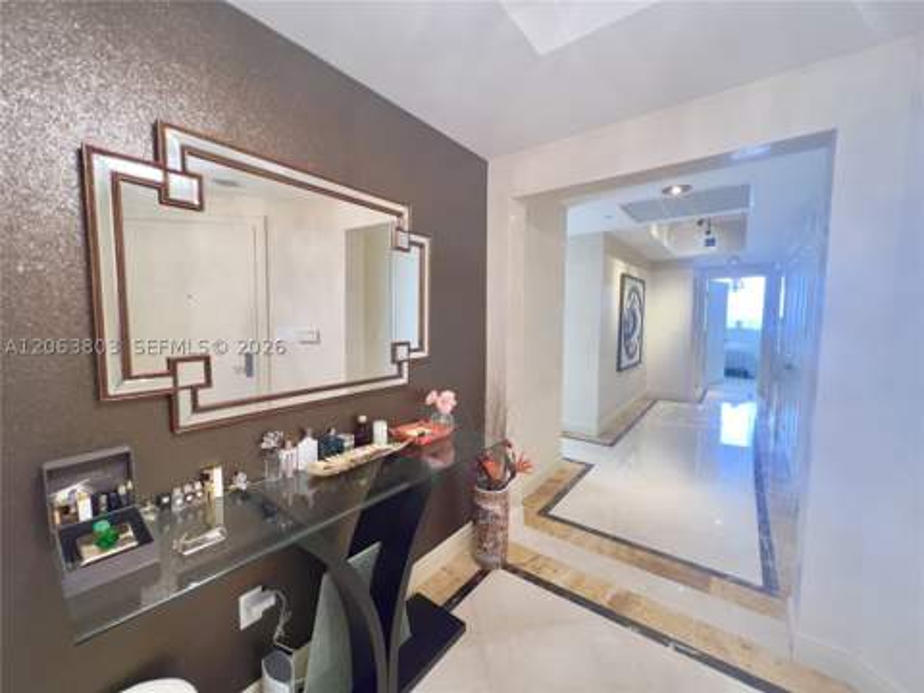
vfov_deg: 89.9
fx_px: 347
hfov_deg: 106.2
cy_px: 346
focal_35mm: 13
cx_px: 462
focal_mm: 1.57
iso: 250
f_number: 1.8
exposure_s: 1/60
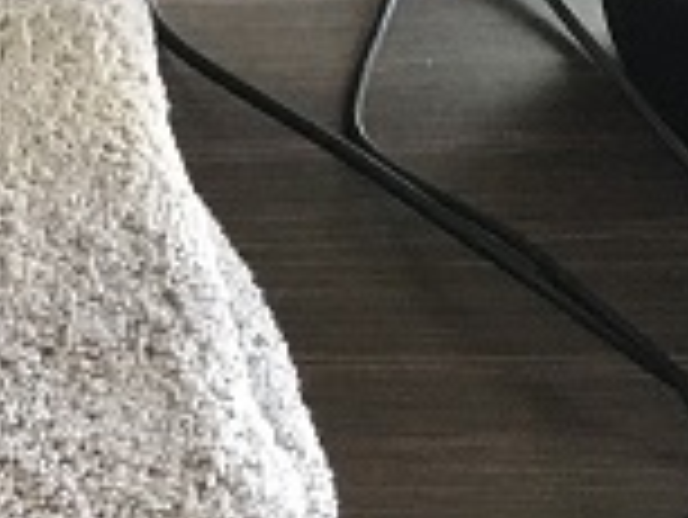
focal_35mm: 126
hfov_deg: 13.1
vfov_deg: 11.7
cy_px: 480
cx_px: -778
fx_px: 2506
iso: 200
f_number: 2.2
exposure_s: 1/20
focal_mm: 4.15
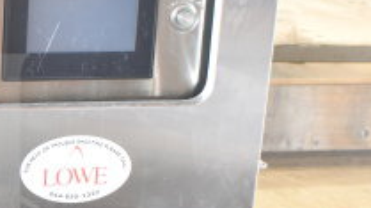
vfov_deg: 9.7
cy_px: 195
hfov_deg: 16.2
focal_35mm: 124
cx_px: -133
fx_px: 1218
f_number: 3.5
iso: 1400
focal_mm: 18
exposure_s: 1/30
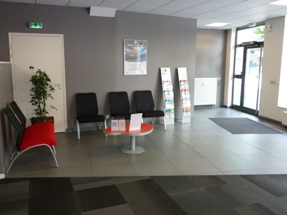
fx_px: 265
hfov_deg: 56.8
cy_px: 108
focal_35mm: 32
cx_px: 144
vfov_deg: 44.2
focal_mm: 5.7
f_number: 3.3
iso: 500
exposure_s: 1/60
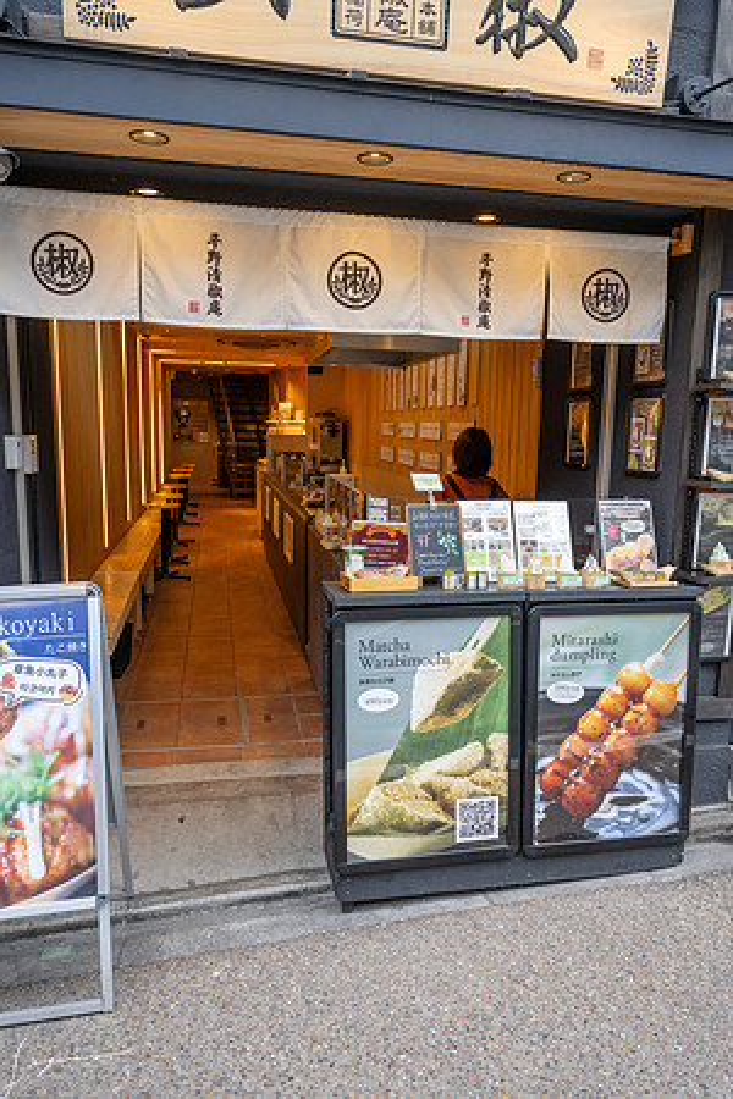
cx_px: 366
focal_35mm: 26
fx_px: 779
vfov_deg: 70.4
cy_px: 550
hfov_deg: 50.4
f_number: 4
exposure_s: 1/400
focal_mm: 25.5
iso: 800
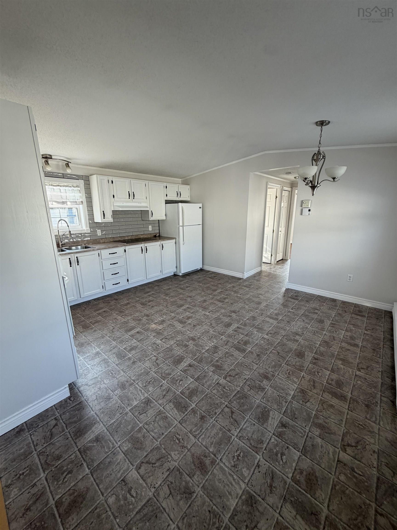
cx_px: 198
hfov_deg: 85.7
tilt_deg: -13.4
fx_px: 214
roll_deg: -0.2
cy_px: 265
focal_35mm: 14
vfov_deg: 102.1
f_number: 2.2
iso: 160
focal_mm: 2.22
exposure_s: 1/121
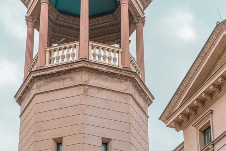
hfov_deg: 18.2
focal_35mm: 112
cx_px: 113
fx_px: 707
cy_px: 76
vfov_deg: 12.2
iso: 500
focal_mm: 75
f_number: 5.6
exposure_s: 1/1250
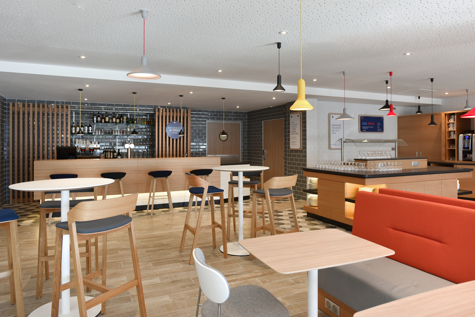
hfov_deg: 73.7
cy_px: 158
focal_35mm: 24
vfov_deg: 53.2
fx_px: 317
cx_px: 238
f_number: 4.5
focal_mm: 24
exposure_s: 1/60
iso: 250
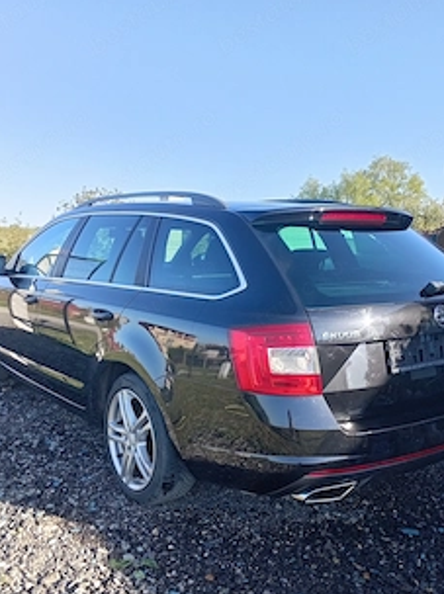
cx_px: 229
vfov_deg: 55.2
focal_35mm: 33
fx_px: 566
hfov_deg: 42.8
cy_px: 341
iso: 100
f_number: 1.8
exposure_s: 1/352
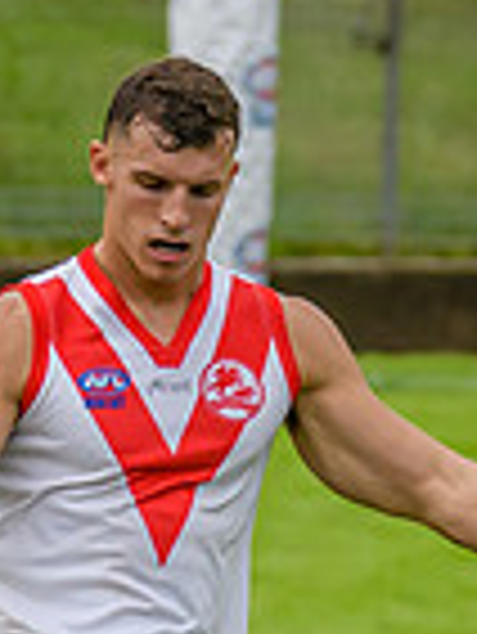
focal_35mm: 1394
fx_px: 25573
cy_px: 574
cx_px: 370
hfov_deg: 1.1
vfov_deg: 1.4
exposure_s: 1/2500
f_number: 5.6
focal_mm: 210
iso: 800
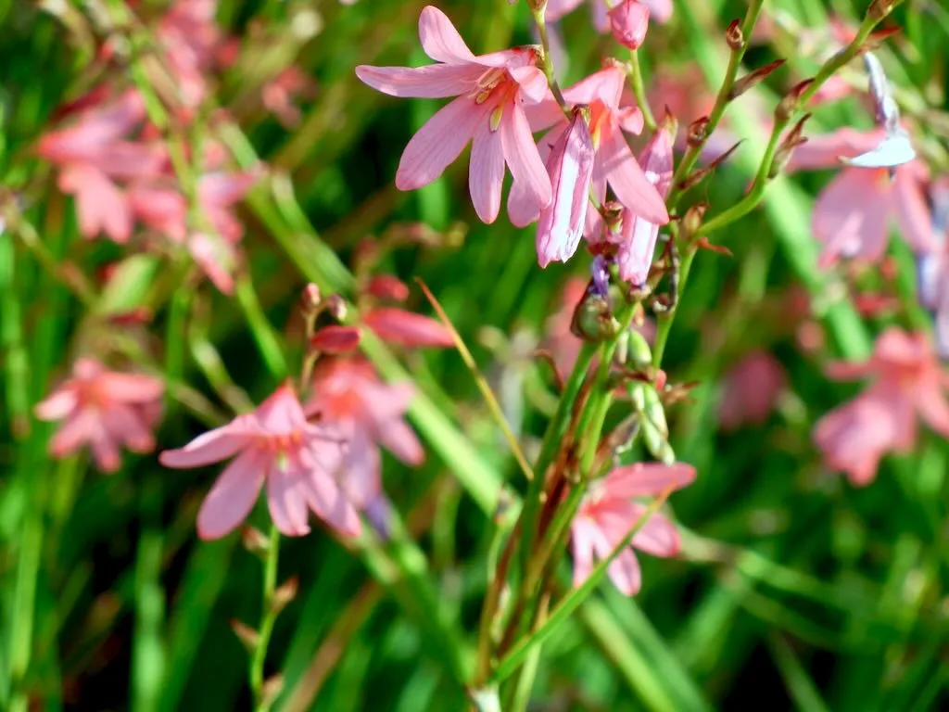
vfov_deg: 5.7
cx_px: 474
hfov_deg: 7.6
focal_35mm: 262
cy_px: 356
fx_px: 7183
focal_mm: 47.2
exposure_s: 1/362
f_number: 5.1
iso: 160
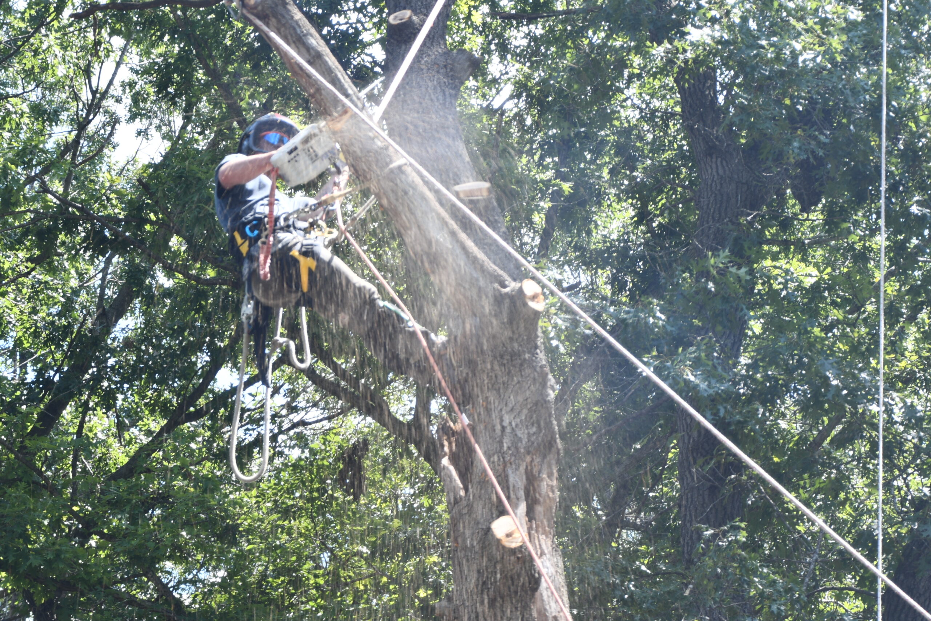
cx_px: 466
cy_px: 310
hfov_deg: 15.8
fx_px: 3362
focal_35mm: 130
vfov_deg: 10.6
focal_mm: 65
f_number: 5
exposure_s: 1/30
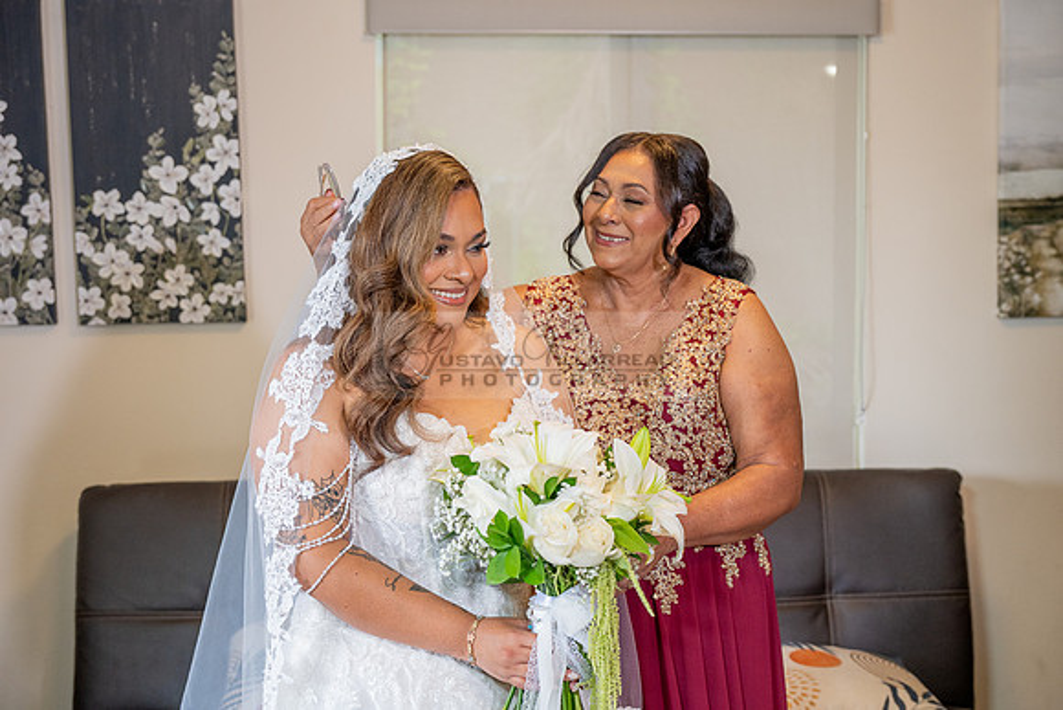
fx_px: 1536
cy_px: 355
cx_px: 532
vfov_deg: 26.0
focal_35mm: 52
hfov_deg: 38.2
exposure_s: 1/200
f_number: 4
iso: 1250
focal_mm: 52
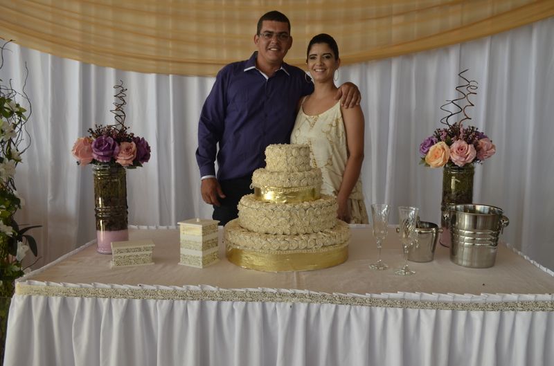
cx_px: 277
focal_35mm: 30
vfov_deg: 43.4
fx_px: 460
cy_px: 183
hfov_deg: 62.1
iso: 280
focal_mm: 20
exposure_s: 1/125
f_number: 5.6
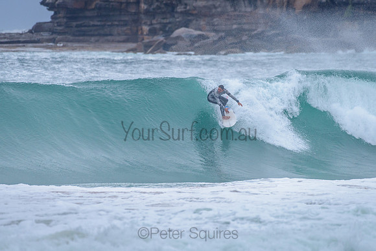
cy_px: 125
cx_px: 186
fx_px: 6405
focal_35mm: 613
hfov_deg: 3.4
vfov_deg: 2.2
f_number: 5.6
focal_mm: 500
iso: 450
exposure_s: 1/2000
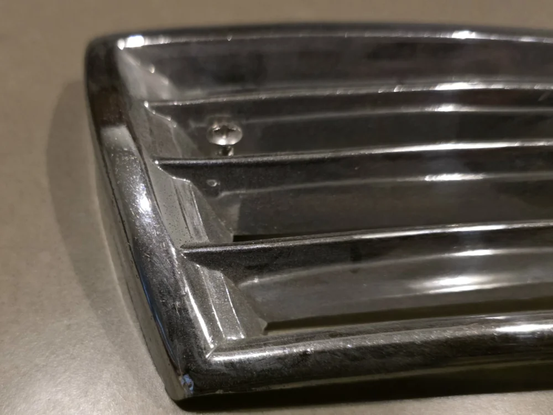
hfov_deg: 73.9
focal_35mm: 23
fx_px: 367
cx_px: 276
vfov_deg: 58.9
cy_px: 208
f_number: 1.7
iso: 1250
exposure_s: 1/101
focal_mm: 6.3
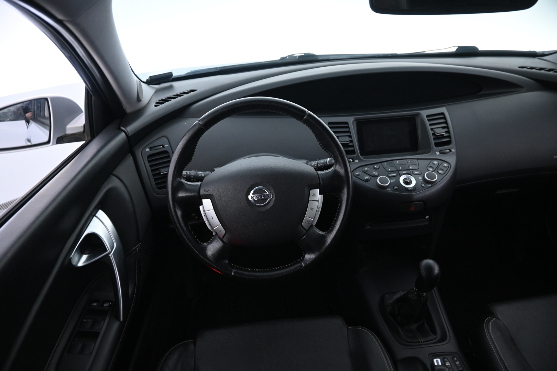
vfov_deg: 53.1
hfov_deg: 73.7
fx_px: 371
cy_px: 186
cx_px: 278
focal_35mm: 24
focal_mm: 16
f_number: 3.5
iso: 1400
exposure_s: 1/25
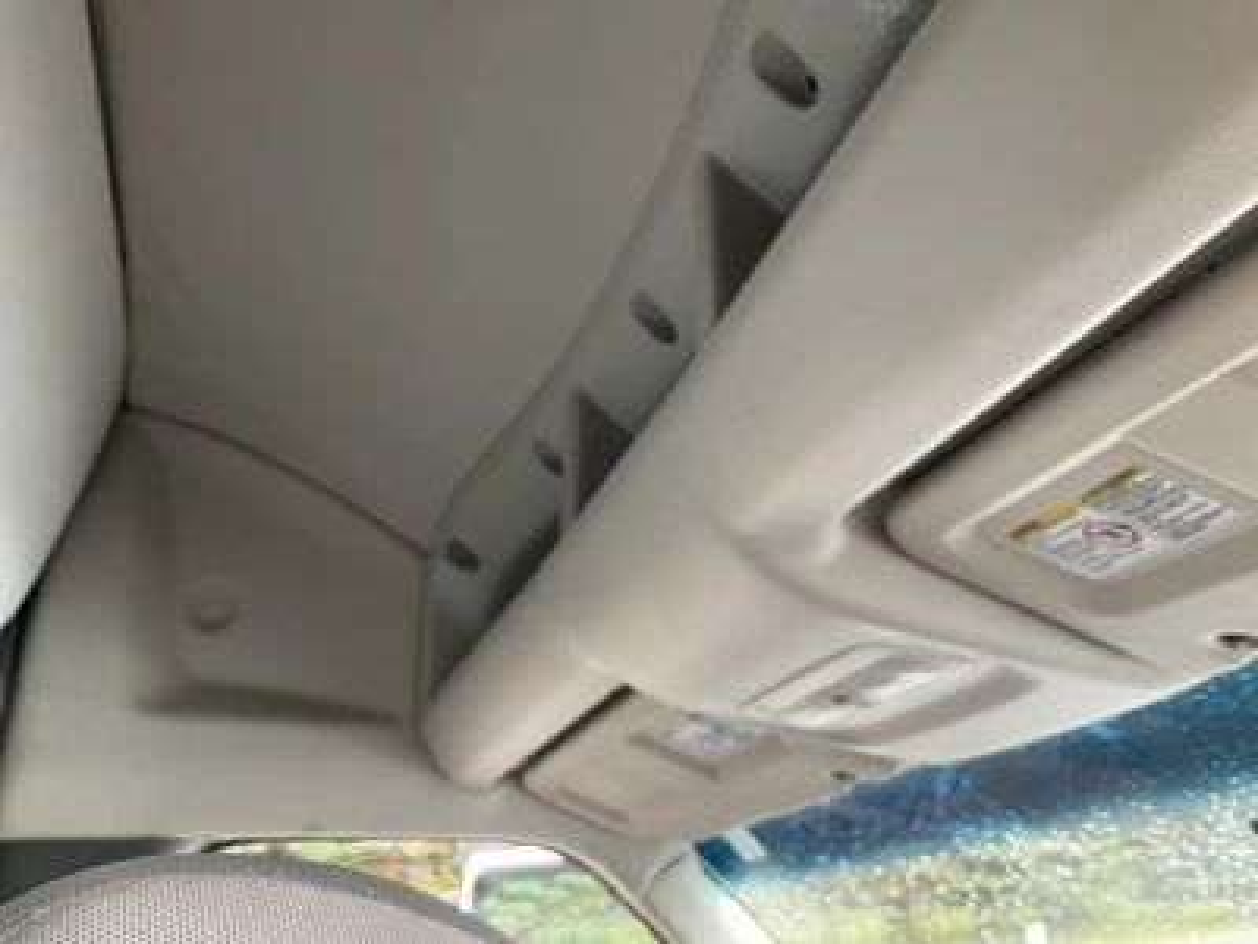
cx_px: 629
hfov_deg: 61.7
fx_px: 1054
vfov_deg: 48.2
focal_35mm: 29
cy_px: 472
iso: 64
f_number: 1.8
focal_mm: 3
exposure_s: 1/73
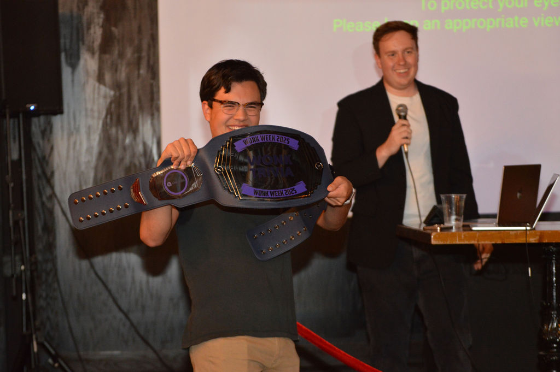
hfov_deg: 19.5
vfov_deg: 13.0
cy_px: 186
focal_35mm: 105
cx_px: 280
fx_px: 1632
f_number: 2.8
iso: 1600
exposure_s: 1/60
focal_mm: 70
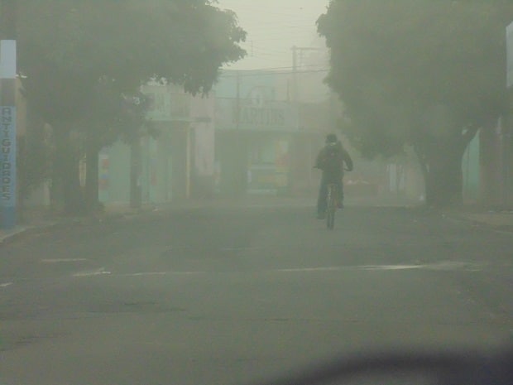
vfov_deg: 6.3
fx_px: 3497
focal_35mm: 236
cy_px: 192
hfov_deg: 8.4
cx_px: 256
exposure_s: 1/250
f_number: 5.6
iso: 640
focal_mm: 42.3
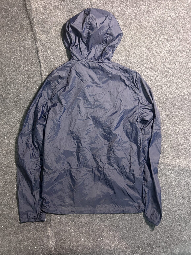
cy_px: 127
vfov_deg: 65.3
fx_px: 199
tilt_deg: -67.2
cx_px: 94
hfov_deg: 51.4
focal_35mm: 27
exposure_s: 1/50
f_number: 1.5
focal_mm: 5.7
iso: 500
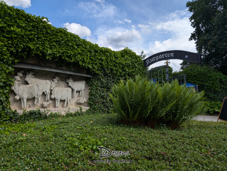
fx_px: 158
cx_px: 114
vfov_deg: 56.9
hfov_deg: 71.5
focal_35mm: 24
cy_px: 86
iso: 21
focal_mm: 6.9
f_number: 1.68
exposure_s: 1/986
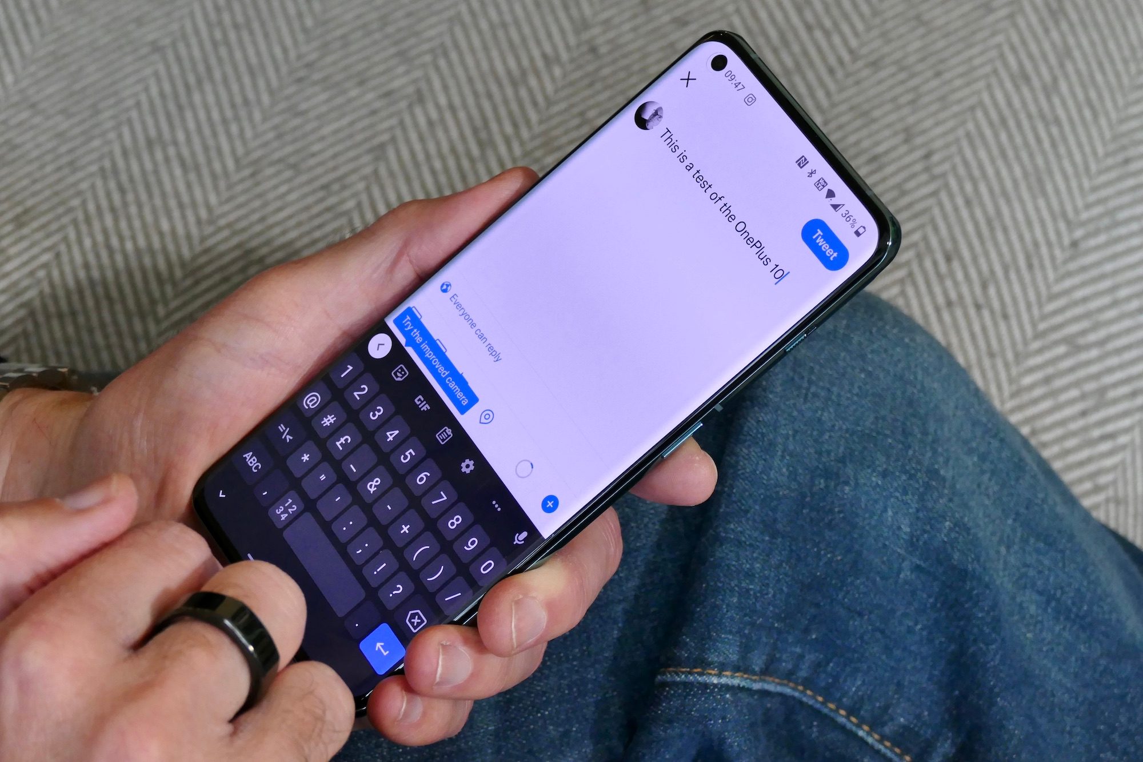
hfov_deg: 16.8
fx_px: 3873
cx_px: 572
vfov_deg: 11.2
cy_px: 381
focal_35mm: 122
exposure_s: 1/80
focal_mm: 44.41
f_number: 4.5
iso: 800
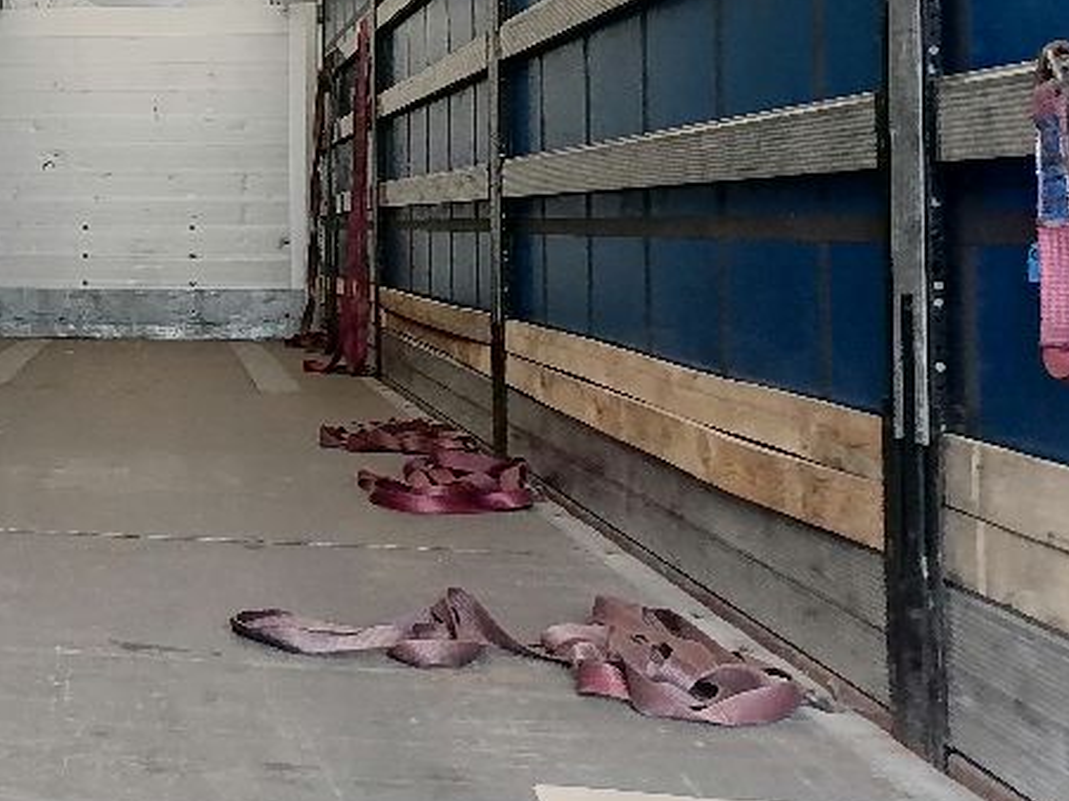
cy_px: 152
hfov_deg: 29.7
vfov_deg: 24.4
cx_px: -78
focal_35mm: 59
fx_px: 1822
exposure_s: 1/50
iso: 100
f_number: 1.8
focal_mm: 4.25
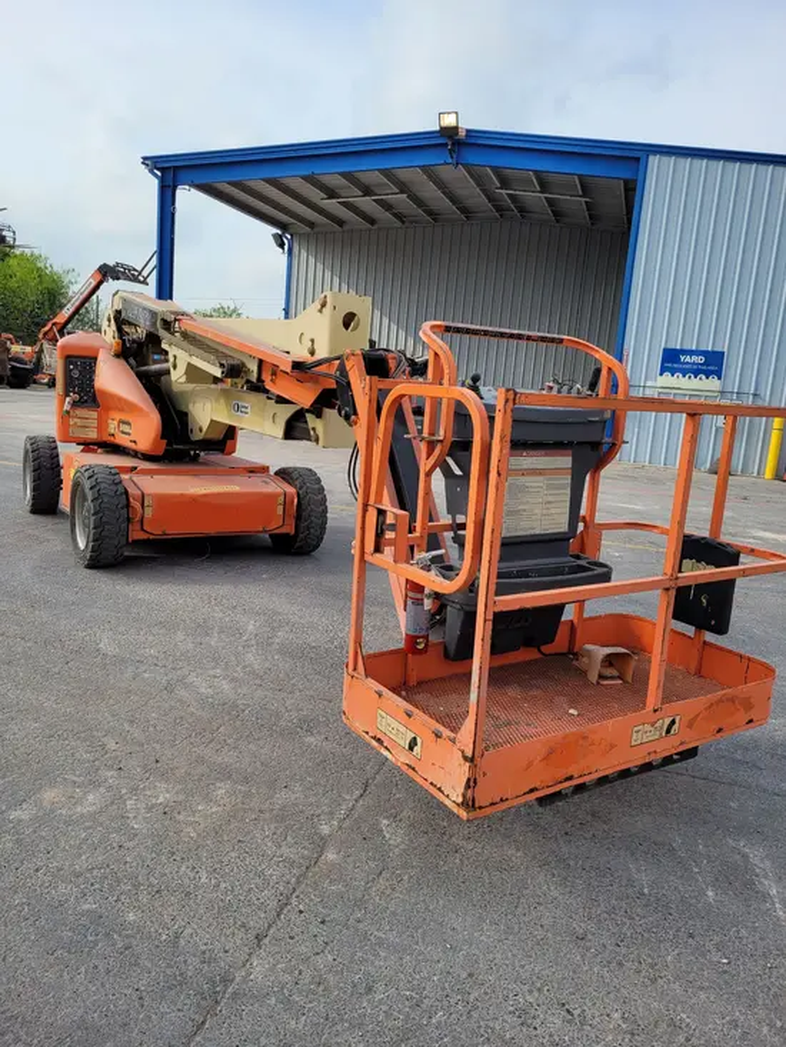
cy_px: 524
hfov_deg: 53.1
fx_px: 787
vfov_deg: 67.3
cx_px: 393
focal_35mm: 26
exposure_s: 1/2016
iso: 40
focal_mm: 5.4
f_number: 1.8
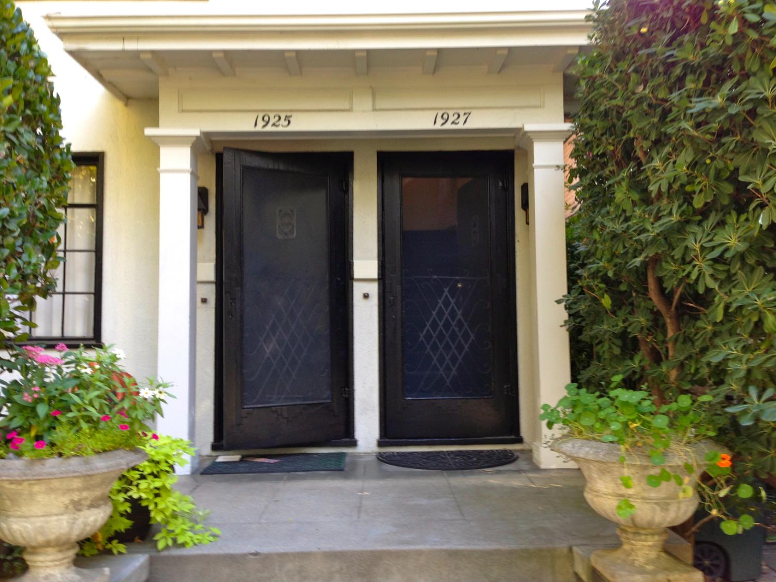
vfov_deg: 42.9
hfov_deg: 55.4
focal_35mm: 33
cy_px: 291
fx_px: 740
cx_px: 388
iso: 50
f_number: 2.4
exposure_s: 1/40
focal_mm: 4.13
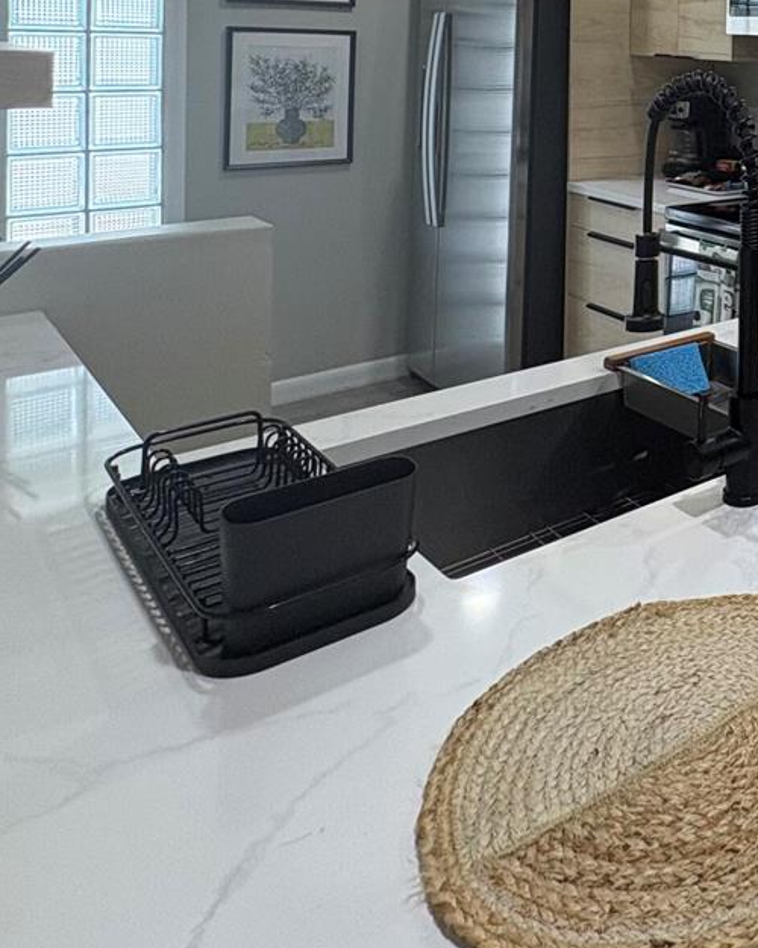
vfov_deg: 45.9
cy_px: 73
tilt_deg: -1.4
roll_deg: -1.4
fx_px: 981
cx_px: 920
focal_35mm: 35
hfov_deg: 33.8
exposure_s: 1/120
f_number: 2.2
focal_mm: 2.22
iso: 125
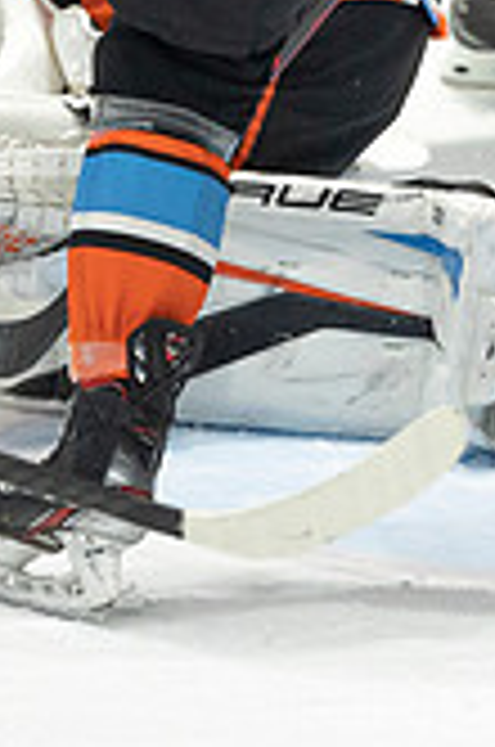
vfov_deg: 0.7
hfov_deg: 0.4
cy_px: -213
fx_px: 65589
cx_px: 759
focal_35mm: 3167
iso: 1600
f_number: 4
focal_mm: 600
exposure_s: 1/640
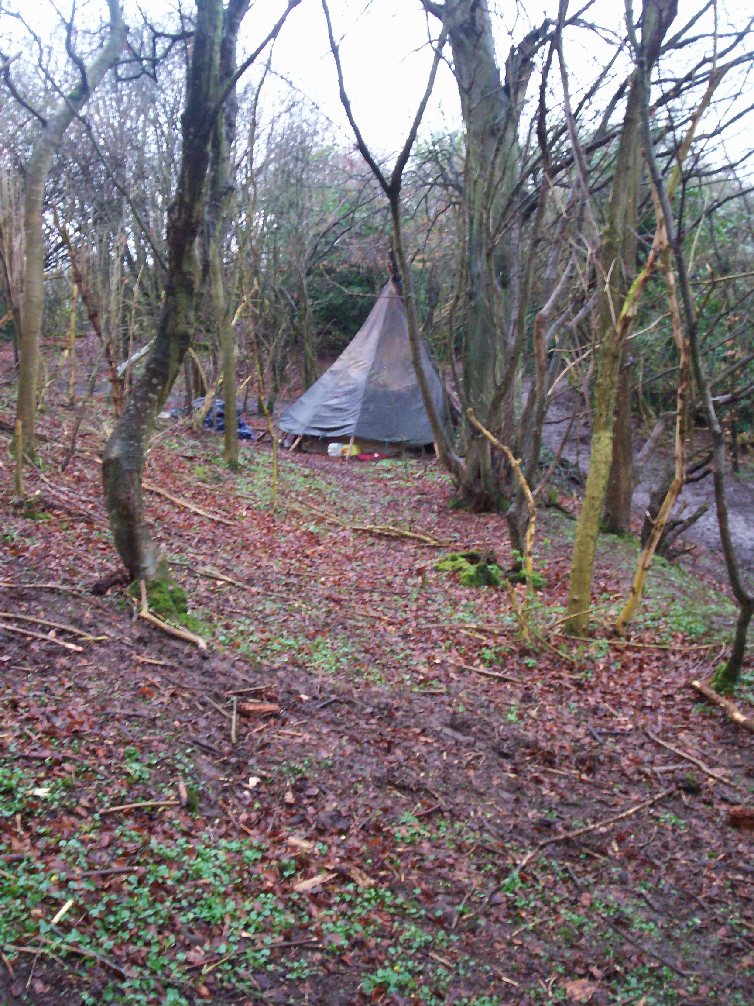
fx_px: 1046
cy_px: 503
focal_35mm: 36
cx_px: 377
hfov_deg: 39.7
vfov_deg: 51.4
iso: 234
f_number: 4.5
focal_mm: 5.9
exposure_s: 1/8
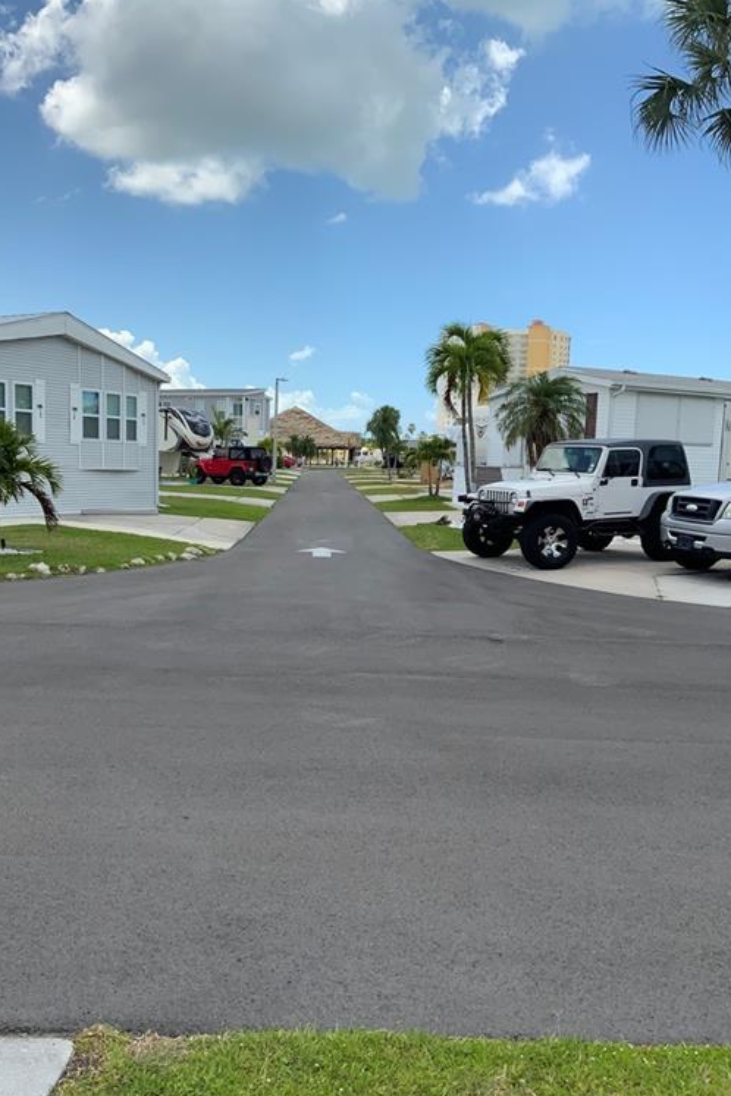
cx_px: 323
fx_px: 944
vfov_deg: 60.3
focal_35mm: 31
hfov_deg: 42.3
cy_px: 549
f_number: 1.8
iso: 20
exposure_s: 1/1984
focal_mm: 3
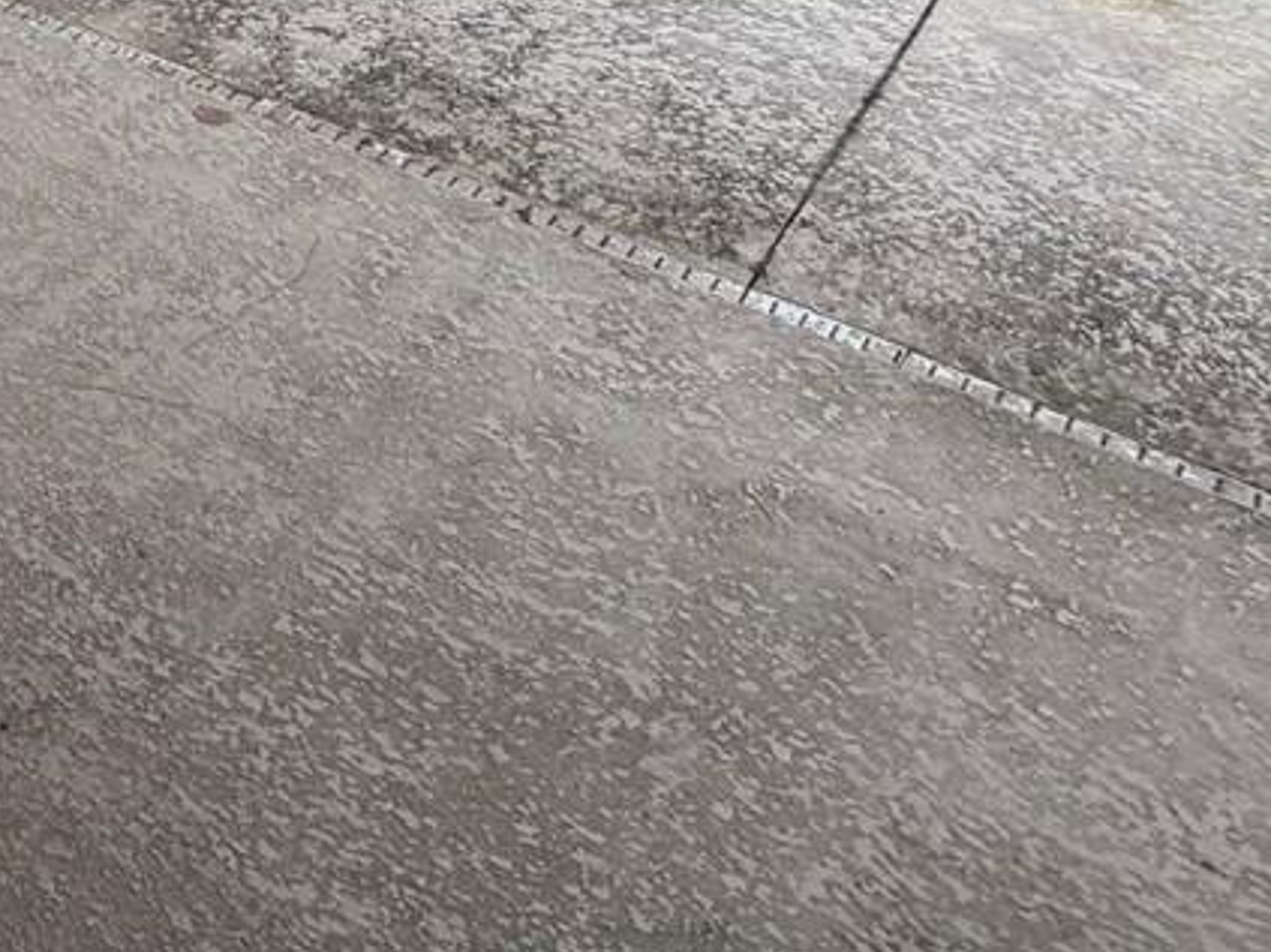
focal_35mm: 53
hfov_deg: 28.4
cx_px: -457
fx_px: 1945
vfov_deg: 20.7
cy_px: -688
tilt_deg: -7.2
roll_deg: +0.1
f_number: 2.2
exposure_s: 1/121
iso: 50
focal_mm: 2.22
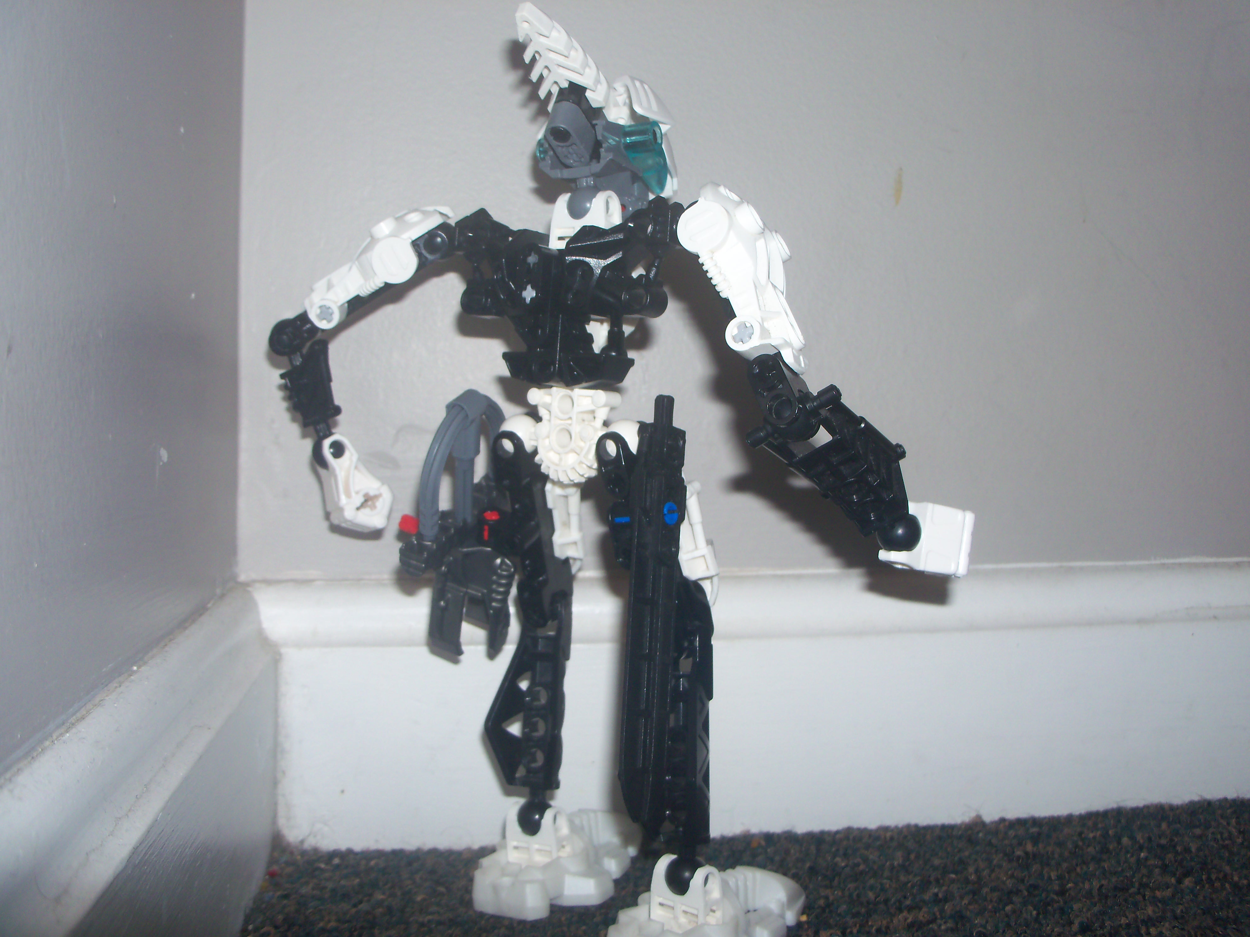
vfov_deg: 40.7
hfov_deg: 52.6
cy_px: 468
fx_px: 1264
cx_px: 625
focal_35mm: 35
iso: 64
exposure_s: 1/30
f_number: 3
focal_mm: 6.3
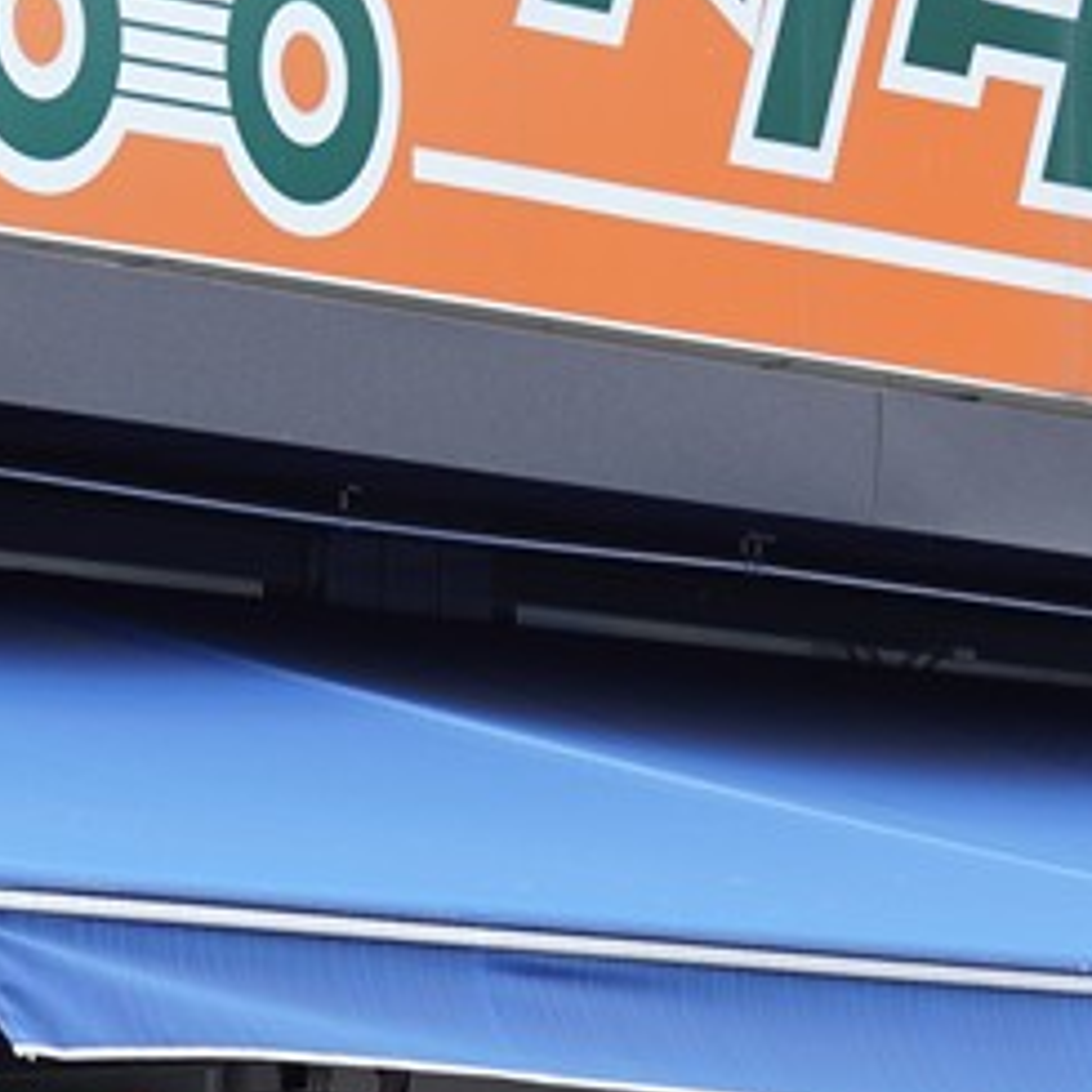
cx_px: 526
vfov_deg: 7.2
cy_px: 780
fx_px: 8673
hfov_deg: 7.2
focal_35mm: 243
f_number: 7.1
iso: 100
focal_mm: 35
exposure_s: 1/100
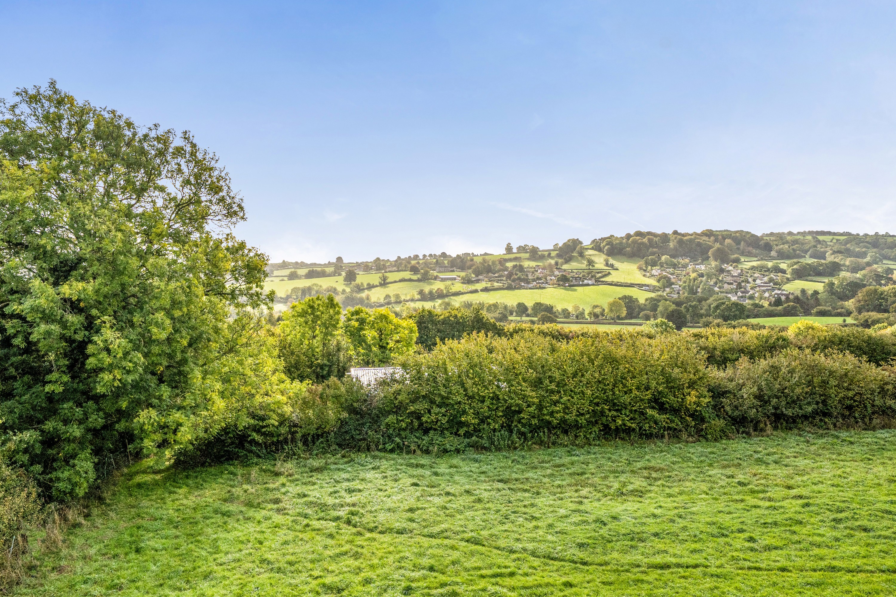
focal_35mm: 22
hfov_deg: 78.6
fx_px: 548
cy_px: 298
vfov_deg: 57.2
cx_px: 448
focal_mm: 15
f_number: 8
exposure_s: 1/1600
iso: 400
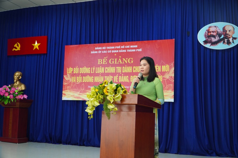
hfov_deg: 51.3
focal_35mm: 38
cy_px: 79
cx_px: 119
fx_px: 248
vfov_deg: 35.5
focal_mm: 25
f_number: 4
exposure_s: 1/40
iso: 400
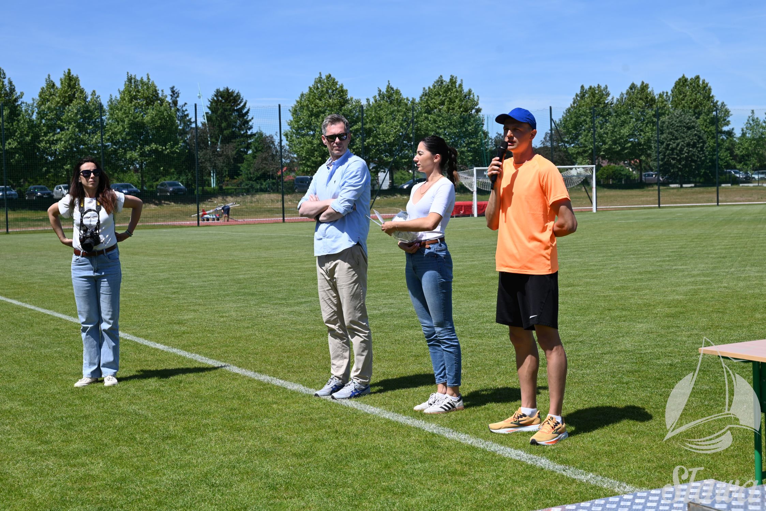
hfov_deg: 34.5
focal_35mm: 58
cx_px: 383
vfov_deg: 23.4
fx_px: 1235
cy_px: 256
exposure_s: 1/400
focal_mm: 58
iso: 100
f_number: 7.1
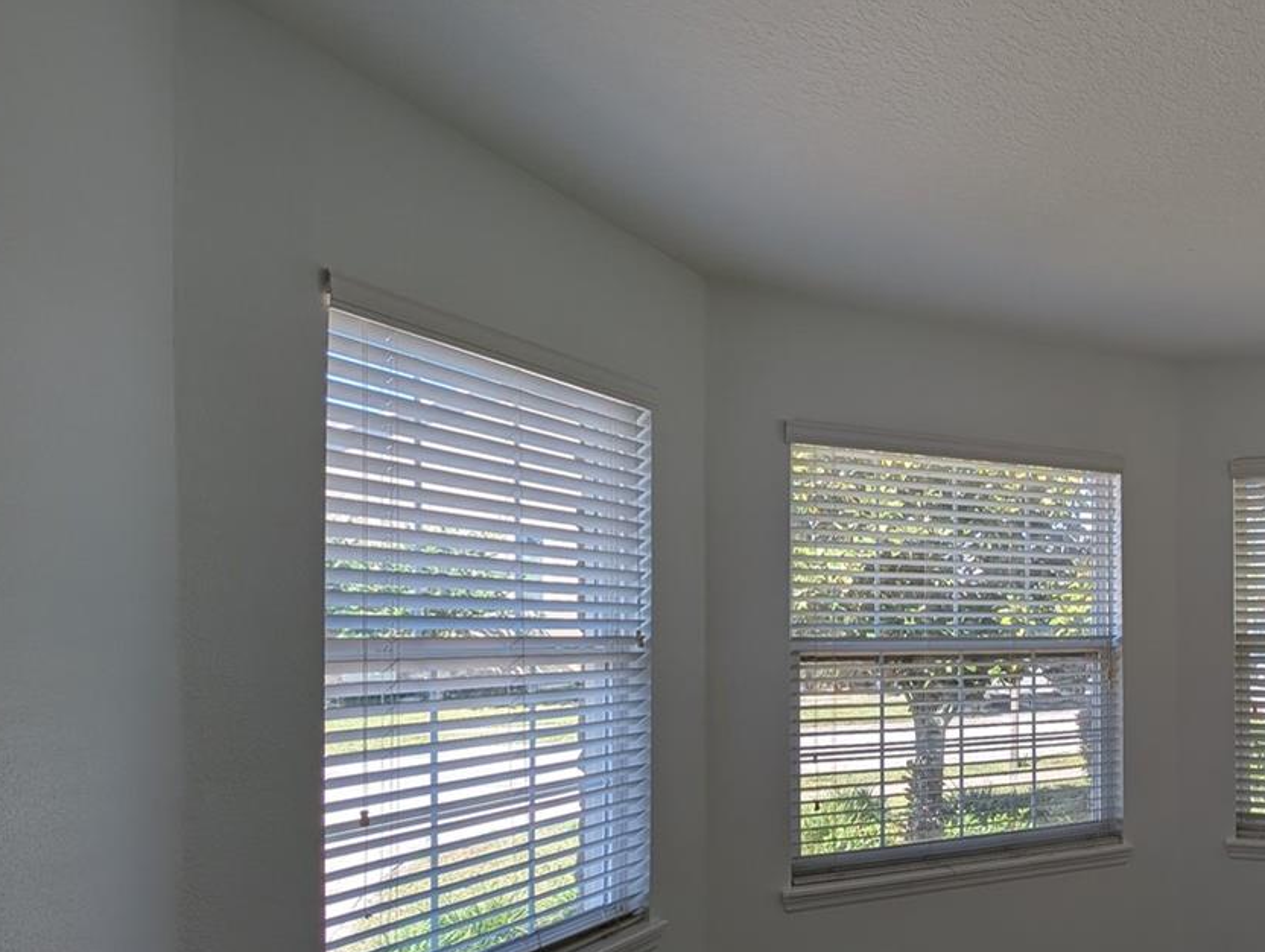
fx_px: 841
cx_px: 1070
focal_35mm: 23
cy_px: 616
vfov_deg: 58.0
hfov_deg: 64.8
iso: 37
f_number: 1.95
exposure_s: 1/230
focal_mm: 2.23
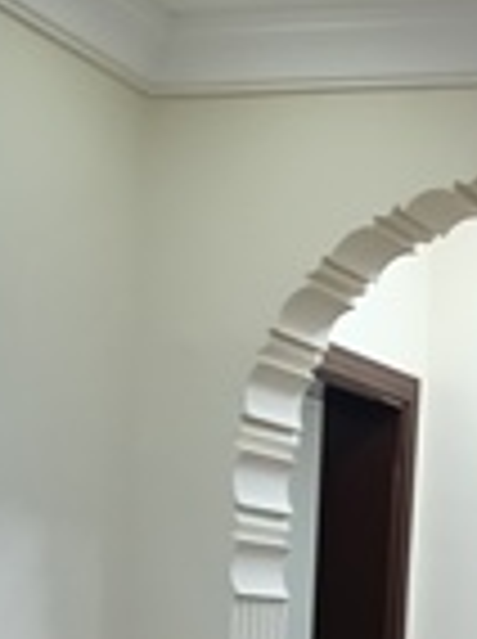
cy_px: 943
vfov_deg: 19.7
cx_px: 524
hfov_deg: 16.4
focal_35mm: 87
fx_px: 1603
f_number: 1.8
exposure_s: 1/33.3
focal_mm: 3.98
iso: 250
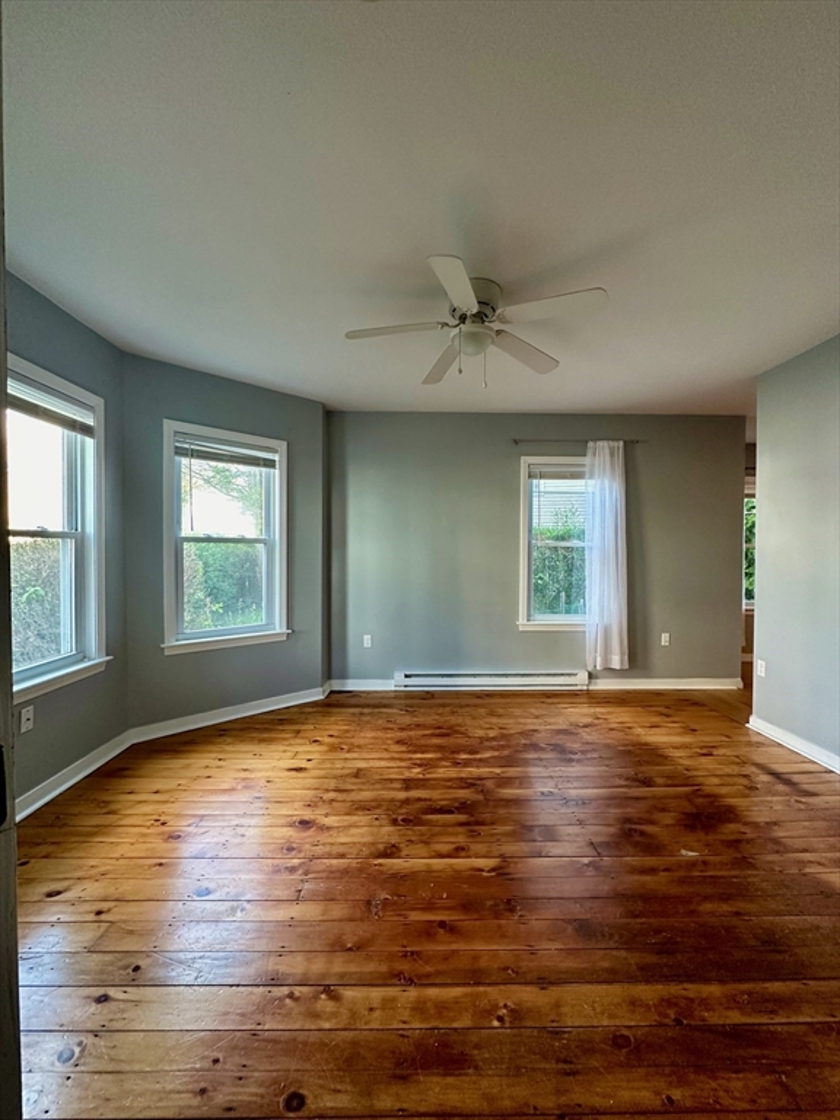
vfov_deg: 102.1
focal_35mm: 14
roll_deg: +0.1
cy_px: 560
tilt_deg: -0.3
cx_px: 420
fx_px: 453
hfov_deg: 85.7
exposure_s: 1/99
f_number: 2.2
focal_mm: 2.22
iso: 250
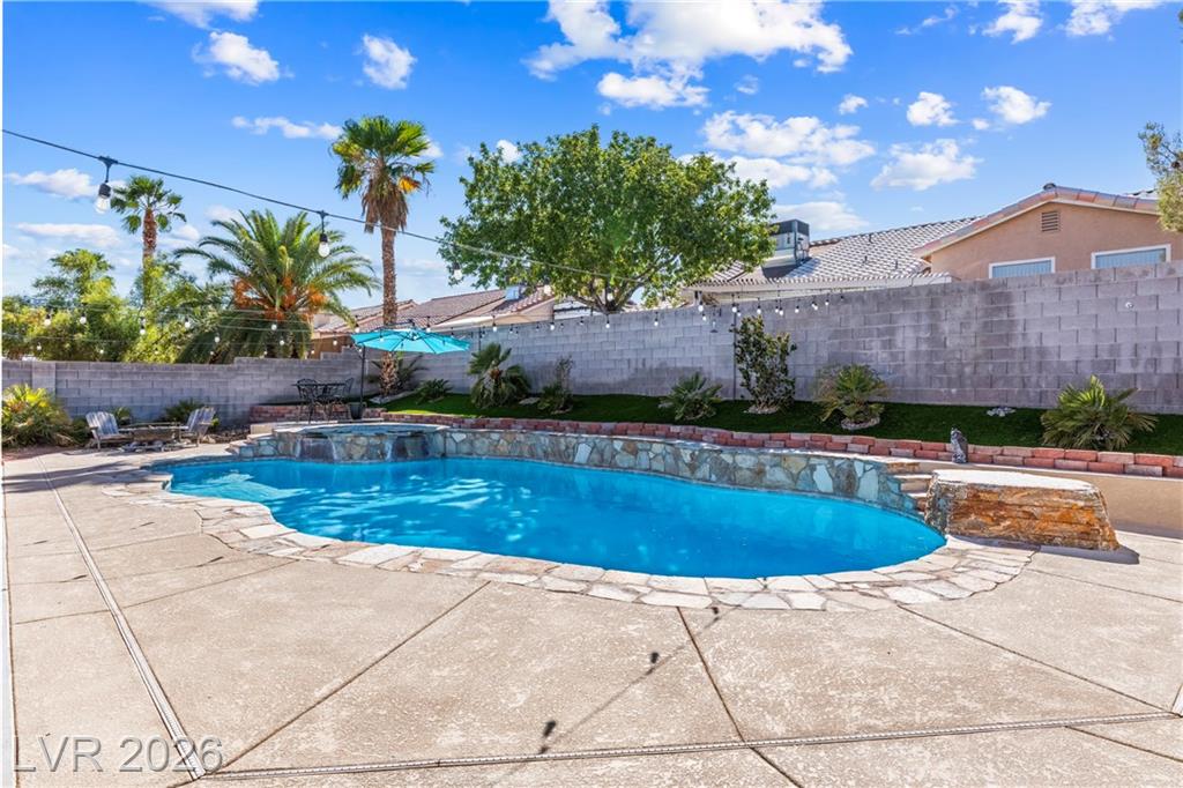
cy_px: 394
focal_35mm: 20
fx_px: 657
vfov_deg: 61.9
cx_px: 592
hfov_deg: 84.0
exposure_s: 1/8000
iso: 400
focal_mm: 20
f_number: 8
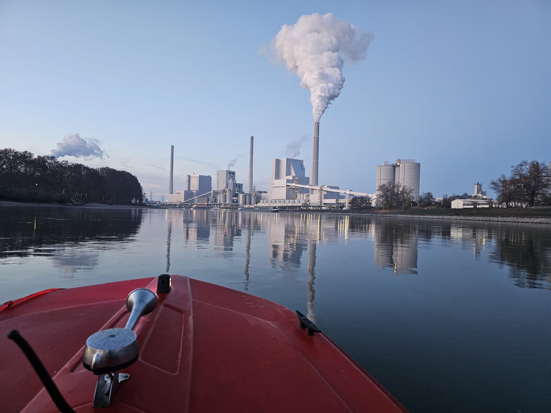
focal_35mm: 23
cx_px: 276
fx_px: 366
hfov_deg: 73.9
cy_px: 206
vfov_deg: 58.9
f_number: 1.7
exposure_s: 1/50
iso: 500
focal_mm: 6.3
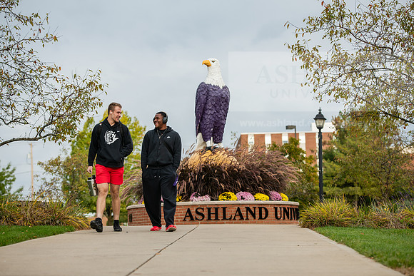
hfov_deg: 22.6
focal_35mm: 90
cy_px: 138
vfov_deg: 15.2
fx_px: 1035
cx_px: 207
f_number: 3.5
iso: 200
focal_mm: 90
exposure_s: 1/400
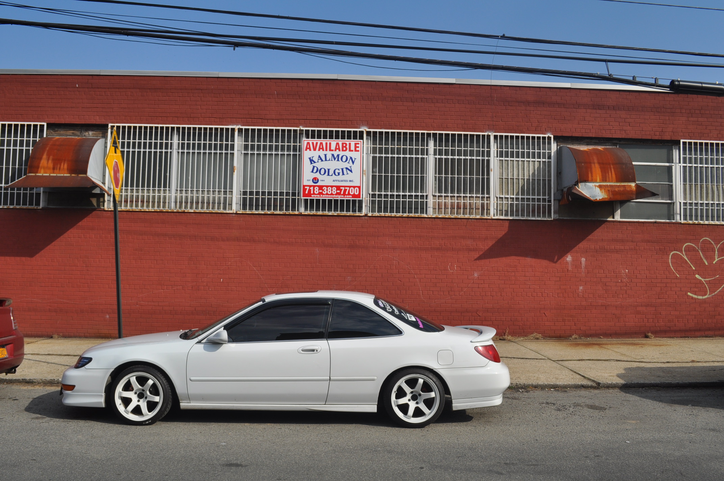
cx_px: 362
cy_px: 240
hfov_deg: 57.3
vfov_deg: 39.9
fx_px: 663
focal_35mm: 33
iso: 200
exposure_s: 1/400
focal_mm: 22
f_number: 10
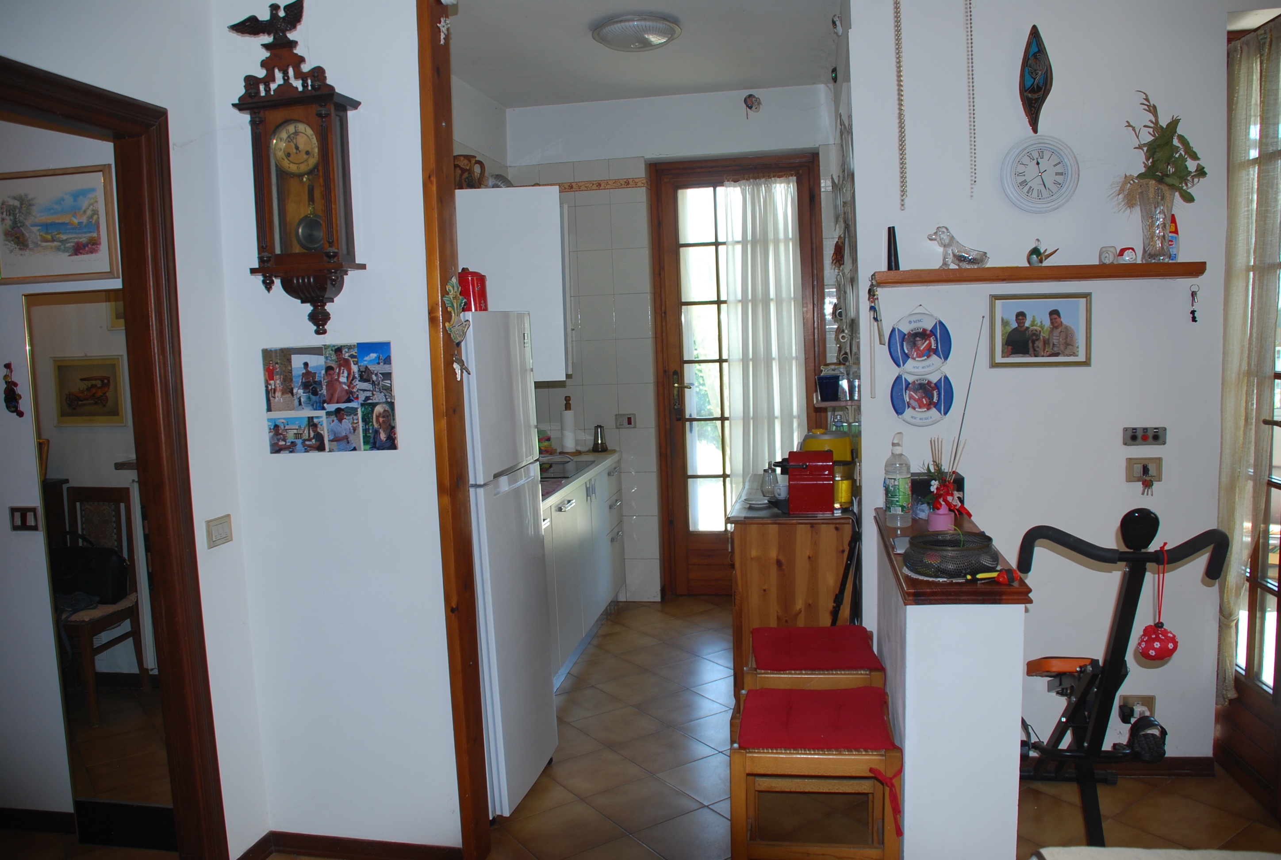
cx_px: 640
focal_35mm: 27
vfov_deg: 48.1
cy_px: 430
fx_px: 963
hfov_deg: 67.3
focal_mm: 18
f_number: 3.5
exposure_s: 1/60
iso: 200
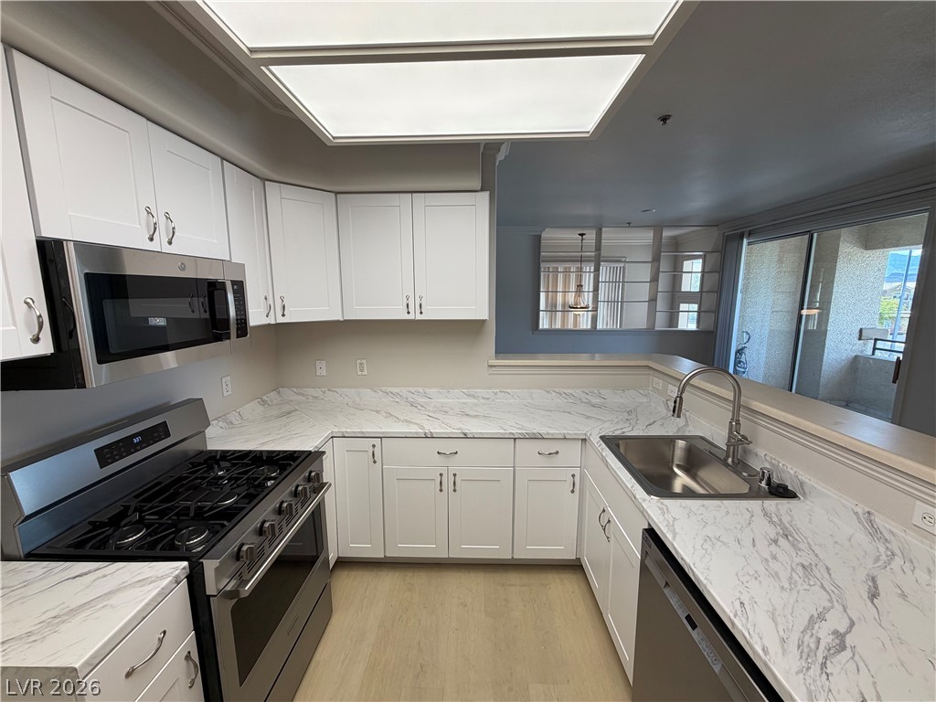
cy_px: 351
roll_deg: +0.1
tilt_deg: -9.0
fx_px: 379
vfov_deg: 85.7
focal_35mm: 14
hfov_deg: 102.1
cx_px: 468
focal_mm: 2.22
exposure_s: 1/120
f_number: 2.2
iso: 80
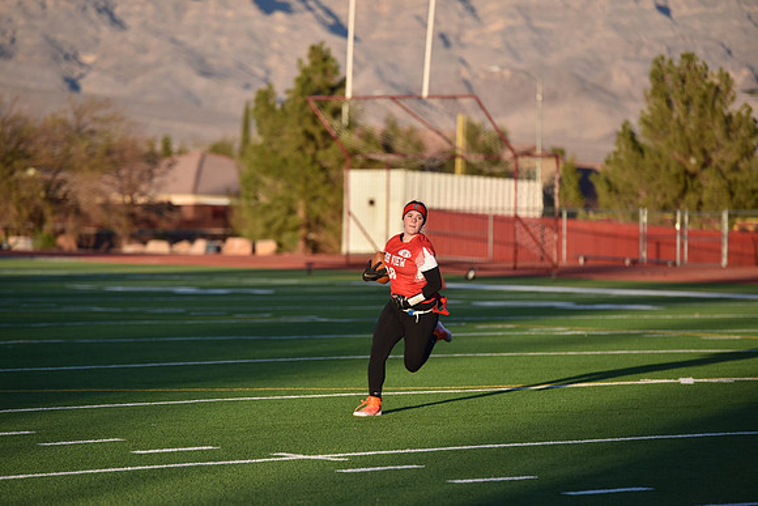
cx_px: 379
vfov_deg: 7.6
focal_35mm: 180
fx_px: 3791
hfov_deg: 11.4
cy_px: 253
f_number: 2.8
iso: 140
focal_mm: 180
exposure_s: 1/1250
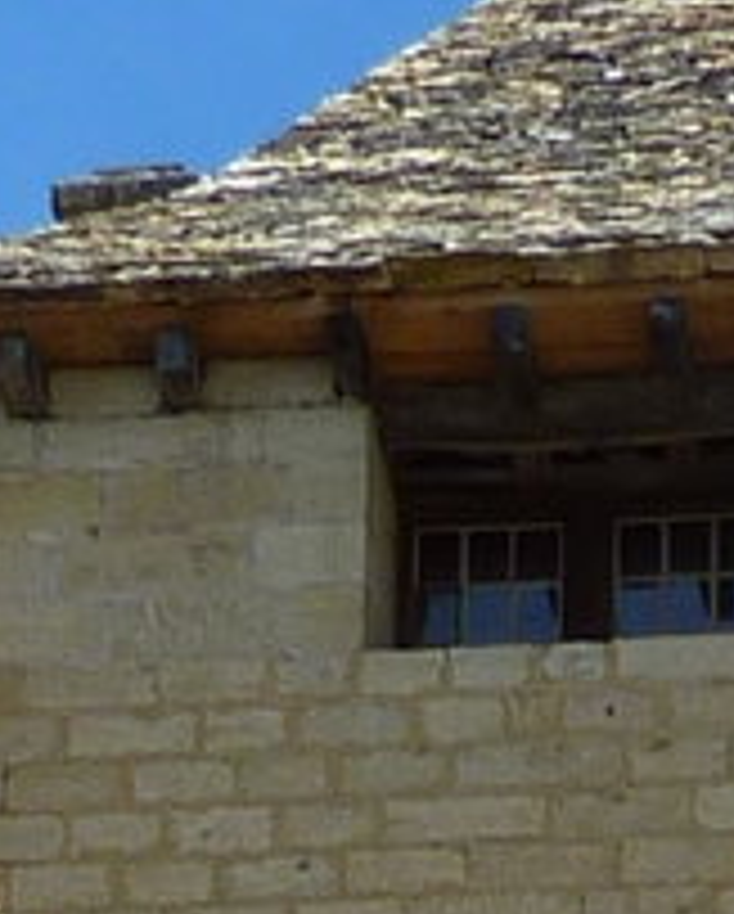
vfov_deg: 8.2
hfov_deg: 8.0
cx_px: 964
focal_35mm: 192
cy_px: 2913
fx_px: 5202
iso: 80
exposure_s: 1/400
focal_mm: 4.1
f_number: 4.5
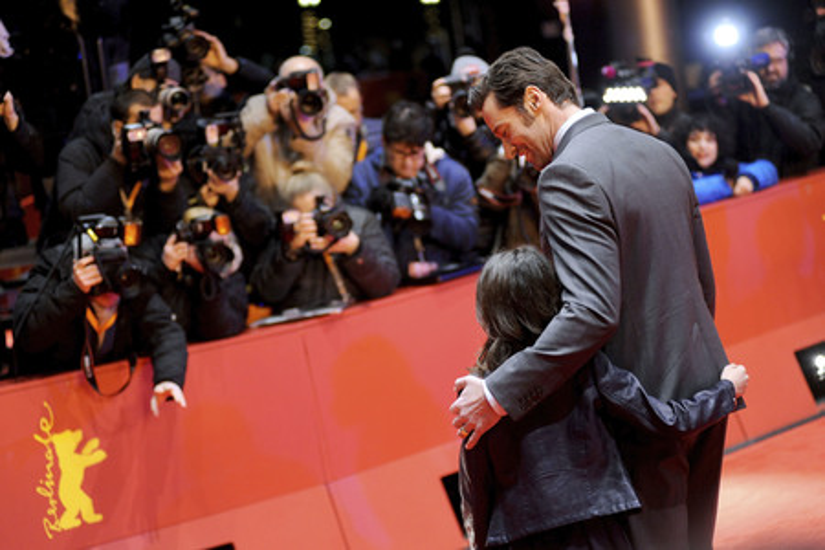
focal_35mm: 80
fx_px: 1833
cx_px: 412
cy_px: 275
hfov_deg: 25.4
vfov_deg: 17.1
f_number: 2.8
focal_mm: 80
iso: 2000
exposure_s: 1/320
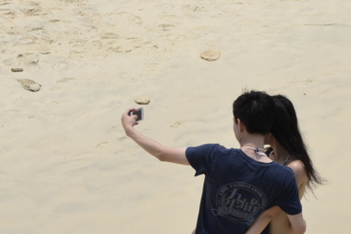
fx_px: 1756
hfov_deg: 11.4
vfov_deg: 7.6
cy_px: 200
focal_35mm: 180
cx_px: 249
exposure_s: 1/500
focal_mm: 55
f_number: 8
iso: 100
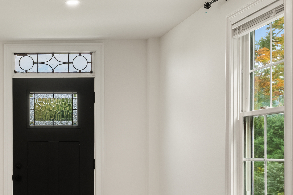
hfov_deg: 31.5
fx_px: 488
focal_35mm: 60
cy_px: 158
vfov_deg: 22.3
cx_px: 16
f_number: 11
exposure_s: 1/1.25
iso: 250
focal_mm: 20
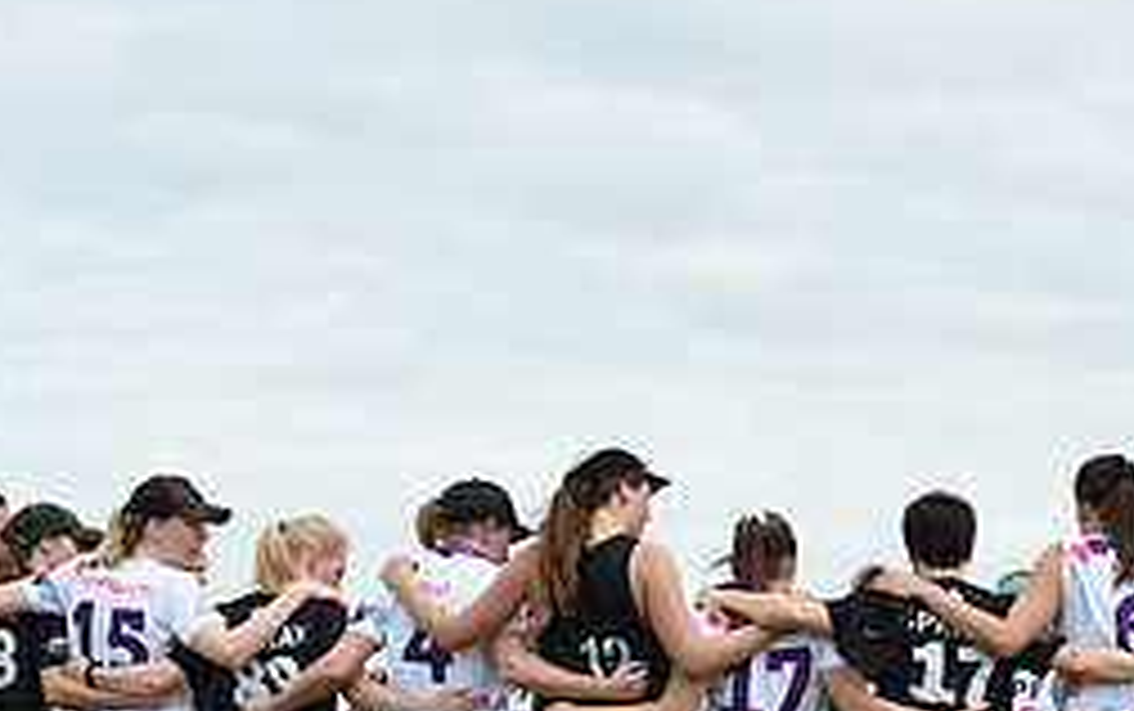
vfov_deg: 8.0
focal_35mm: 164
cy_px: 441
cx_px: 914
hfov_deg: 12.7
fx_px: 5073
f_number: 4.5
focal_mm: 70
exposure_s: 1/640
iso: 100
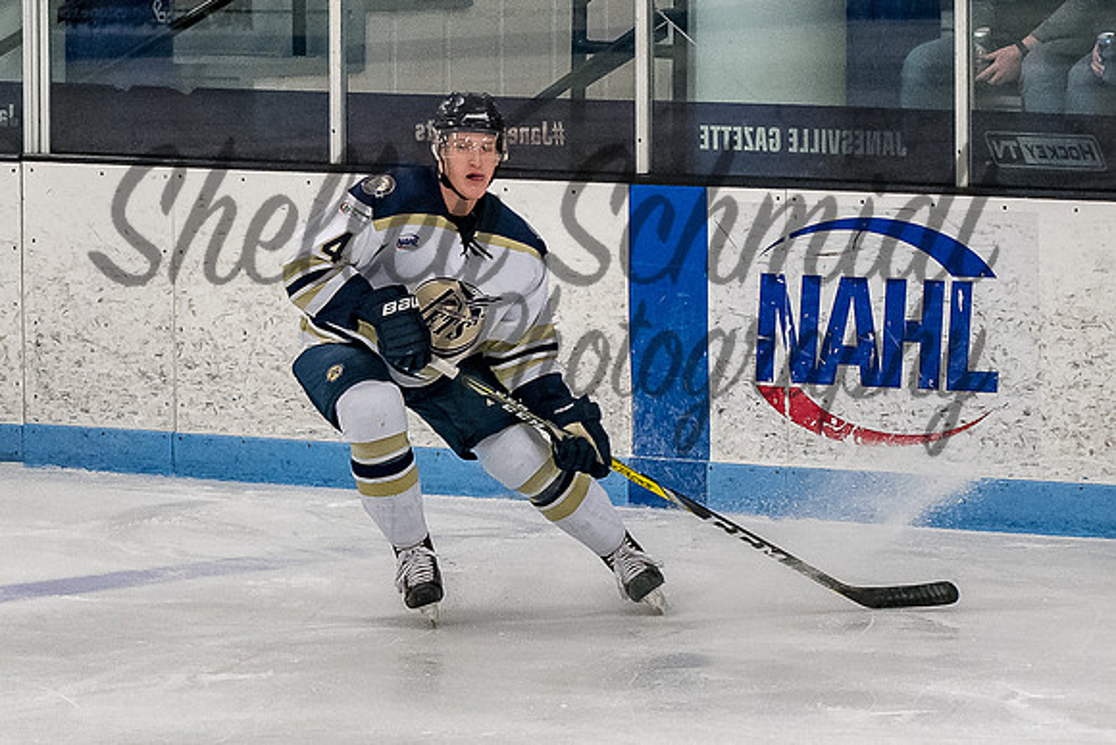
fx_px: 10595
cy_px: 281
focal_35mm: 342
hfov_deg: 6.0
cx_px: 529
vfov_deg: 4.0
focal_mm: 95
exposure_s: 1/800
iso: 2800
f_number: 4
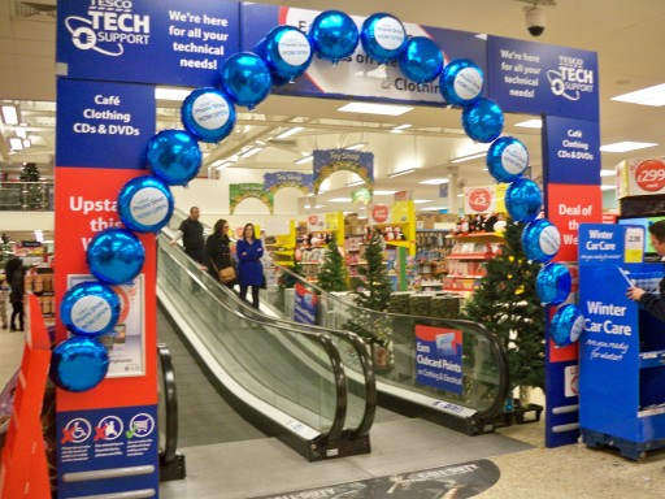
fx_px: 672
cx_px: 332
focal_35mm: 35
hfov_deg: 52.6
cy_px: 250
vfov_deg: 40.7
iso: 250
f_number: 3.1
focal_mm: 6.3
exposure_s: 1/60
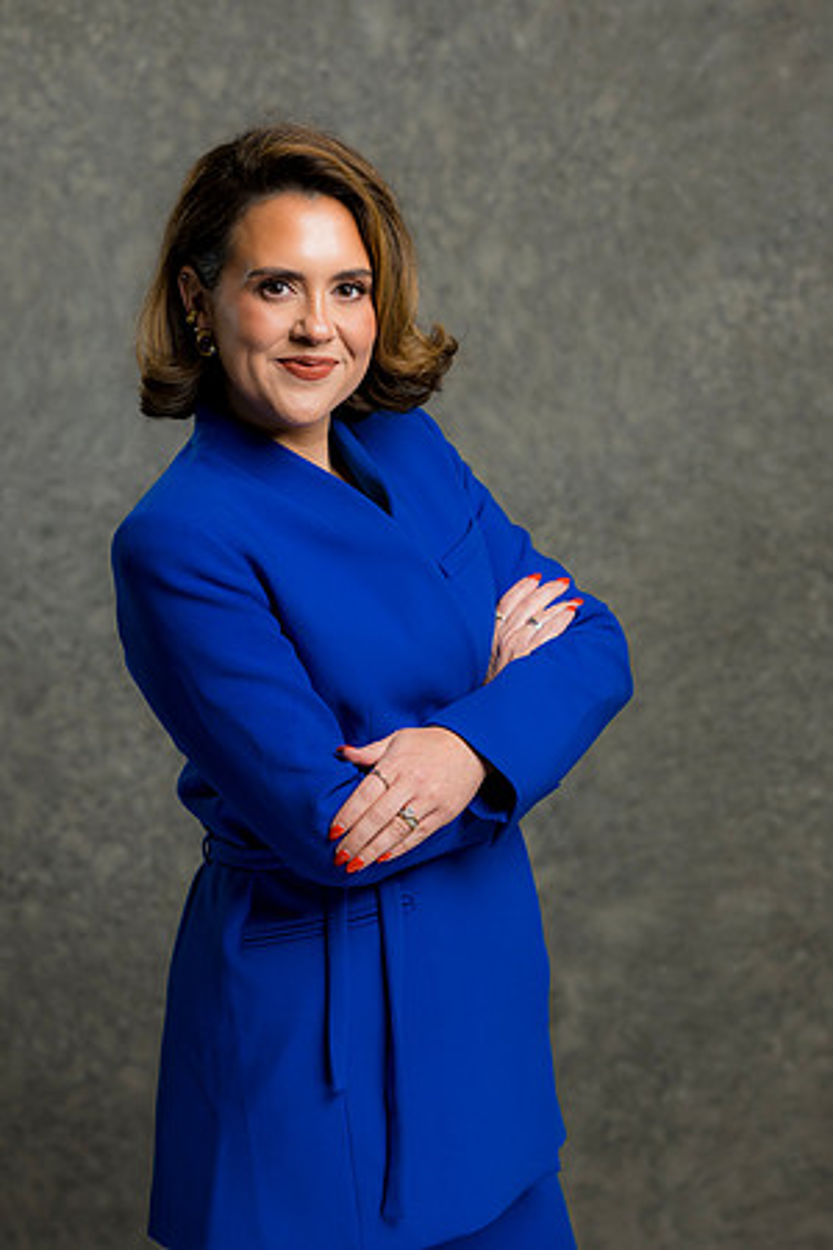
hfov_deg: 16.1
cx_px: 416
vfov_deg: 23.9
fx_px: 2950
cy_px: 625
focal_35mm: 85
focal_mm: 85
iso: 125
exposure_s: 1/200
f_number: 5
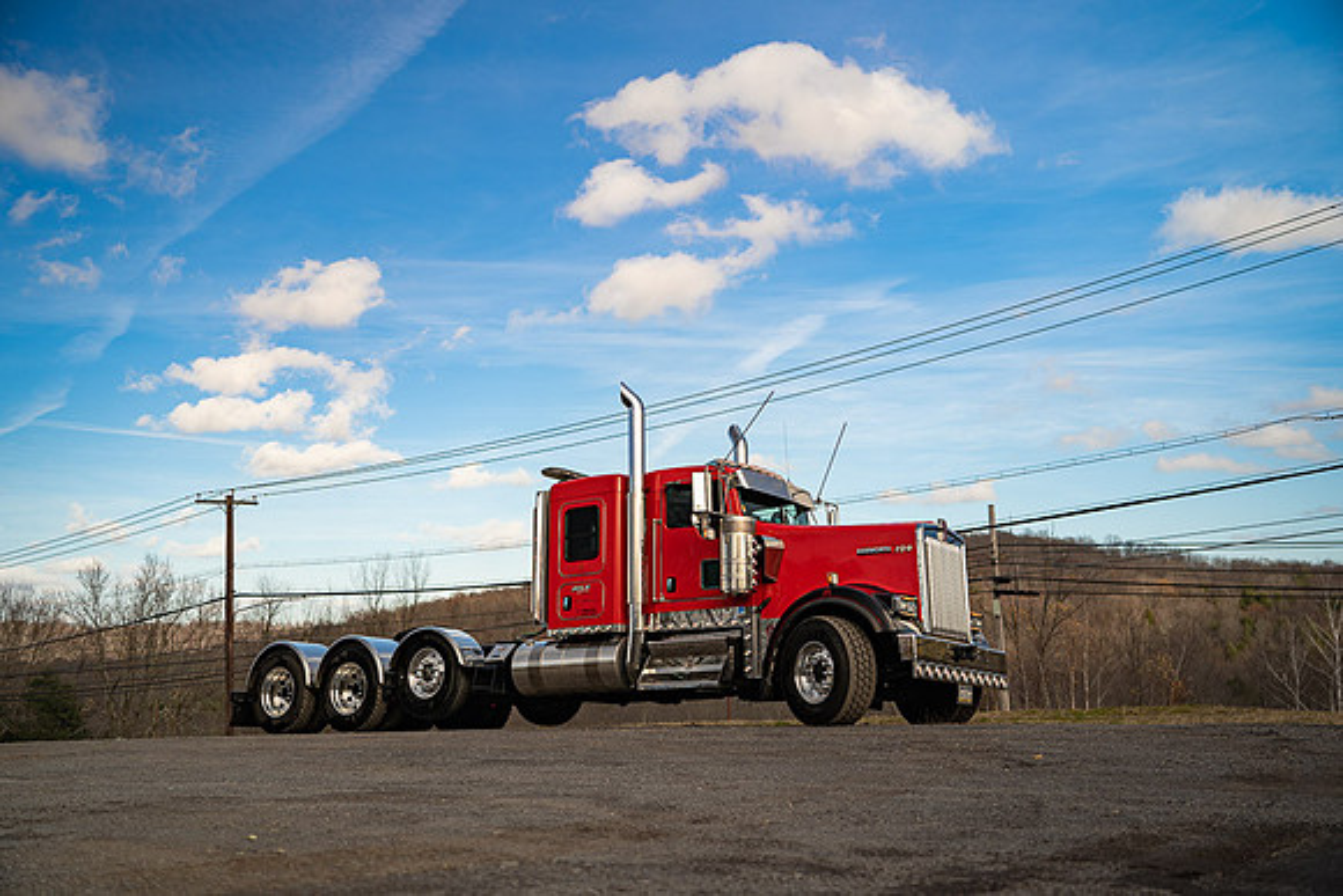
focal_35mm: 35
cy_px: 448
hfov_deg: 54.4
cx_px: 672
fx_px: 1306
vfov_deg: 37.9
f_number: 2.2
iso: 100
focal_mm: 35
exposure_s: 1/125
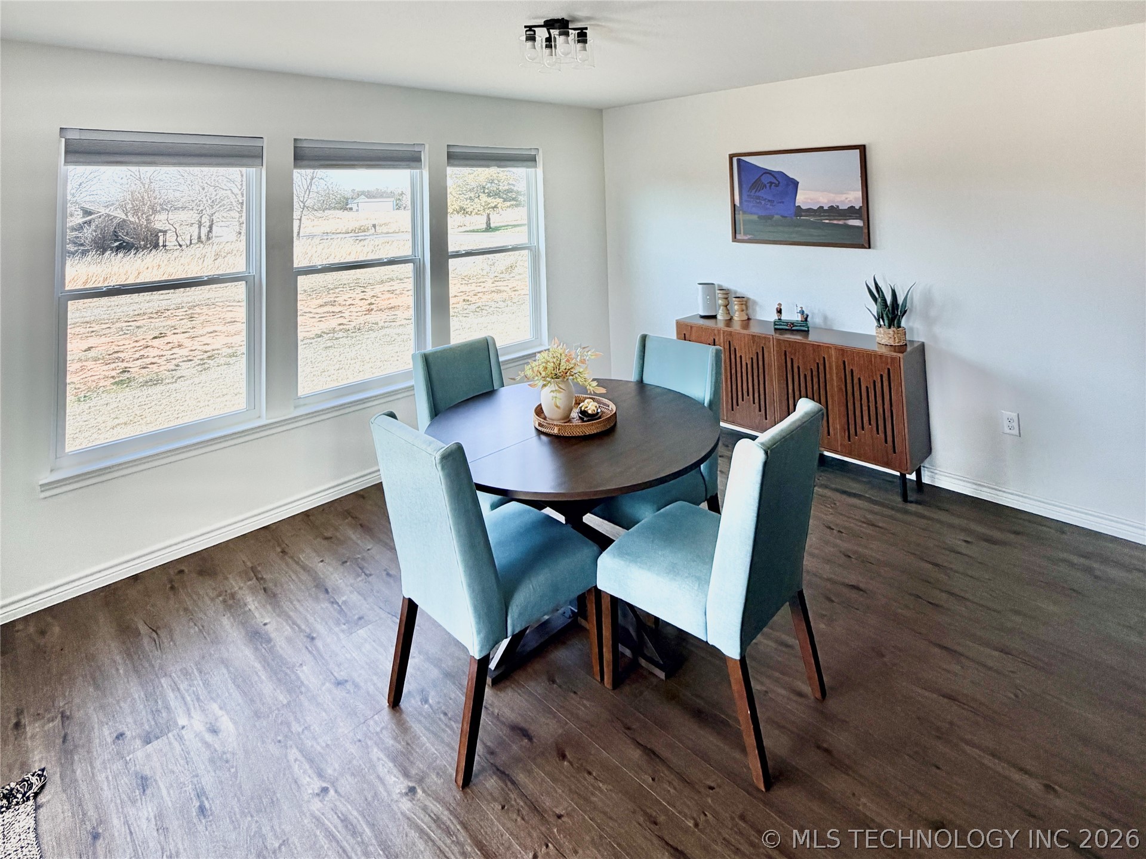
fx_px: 463
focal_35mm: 14
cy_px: 430
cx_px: 573
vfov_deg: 85.7
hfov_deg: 102.1
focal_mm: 2.22
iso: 40
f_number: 2.2
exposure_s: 1/243
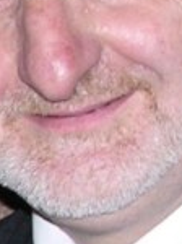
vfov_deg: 16.9
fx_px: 823
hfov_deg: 12.6
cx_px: 119
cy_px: 122
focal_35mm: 117
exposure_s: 1/60.1
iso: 50
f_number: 2.8
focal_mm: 8.9
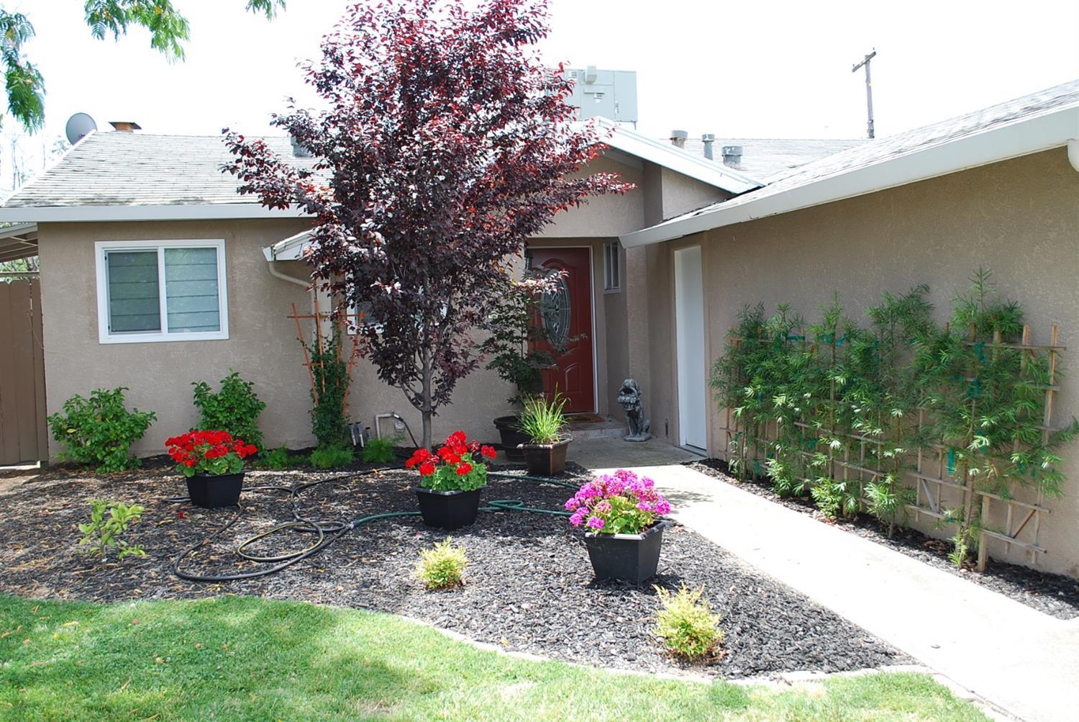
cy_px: 361
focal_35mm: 33
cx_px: 540
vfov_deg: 40.0
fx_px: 990
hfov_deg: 57.2
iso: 100
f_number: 5.6
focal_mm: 22
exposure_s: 1/125
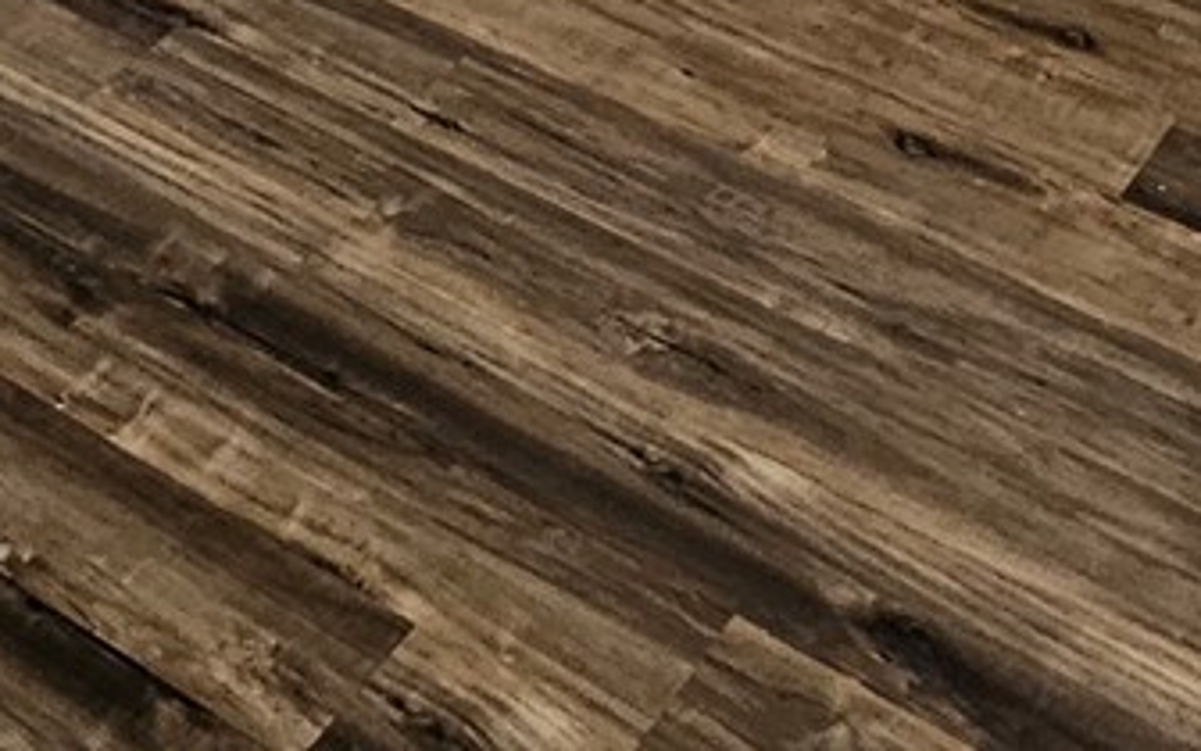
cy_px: -1191
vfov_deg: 11.8
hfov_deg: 20.9
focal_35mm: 84
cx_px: -611
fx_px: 2749
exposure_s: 1/60
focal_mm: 2.2
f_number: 2.2
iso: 160
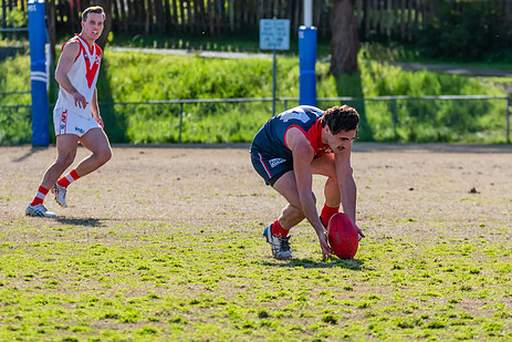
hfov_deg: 5.8
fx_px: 5050
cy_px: 85
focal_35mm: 355
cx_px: 287
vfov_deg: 3.9
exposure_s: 1/1600
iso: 800
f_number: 7.1
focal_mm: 190
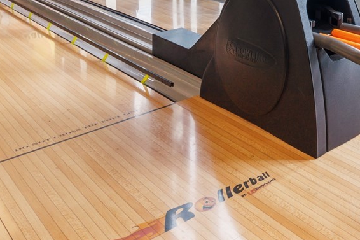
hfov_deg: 36.4
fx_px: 480
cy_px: -90
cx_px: 370
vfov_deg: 23.9
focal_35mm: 48
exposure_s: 2.5
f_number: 13
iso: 250
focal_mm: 16
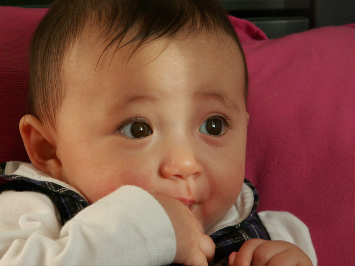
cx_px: 178
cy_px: 133
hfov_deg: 14.2
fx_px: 1425
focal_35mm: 139
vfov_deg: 10.7
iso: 125
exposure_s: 1/40
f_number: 4
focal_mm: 22.68
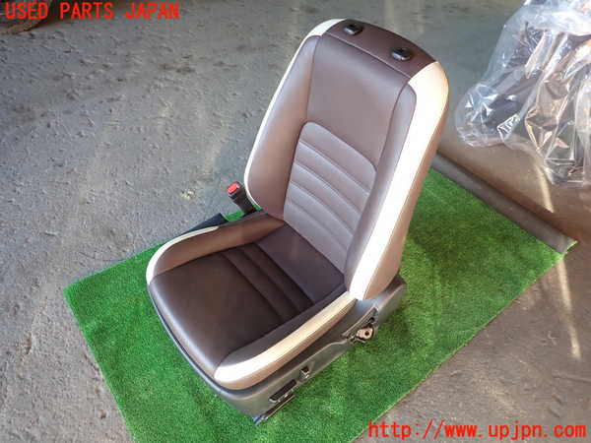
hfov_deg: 69.4
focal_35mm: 25
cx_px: 296
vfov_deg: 54.9
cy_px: 222
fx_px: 427
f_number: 2
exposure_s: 1/60
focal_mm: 4.5
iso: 125
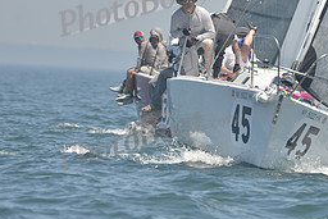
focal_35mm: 543
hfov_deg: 3.8
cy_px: 52
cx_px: 306
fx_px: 4950
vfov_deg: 2.5
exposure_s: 1/1000
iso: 280
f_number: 7.1
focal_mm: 240
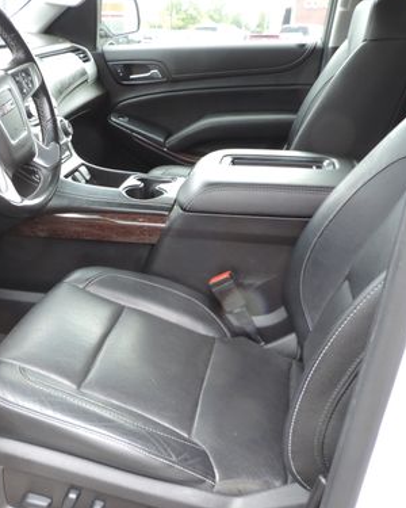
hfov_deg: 36.0
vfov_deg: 45.8
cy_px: 271
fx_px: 601
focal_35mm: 40
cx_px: 74
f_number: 3
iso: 160
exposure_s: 1/30
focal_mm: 4.3
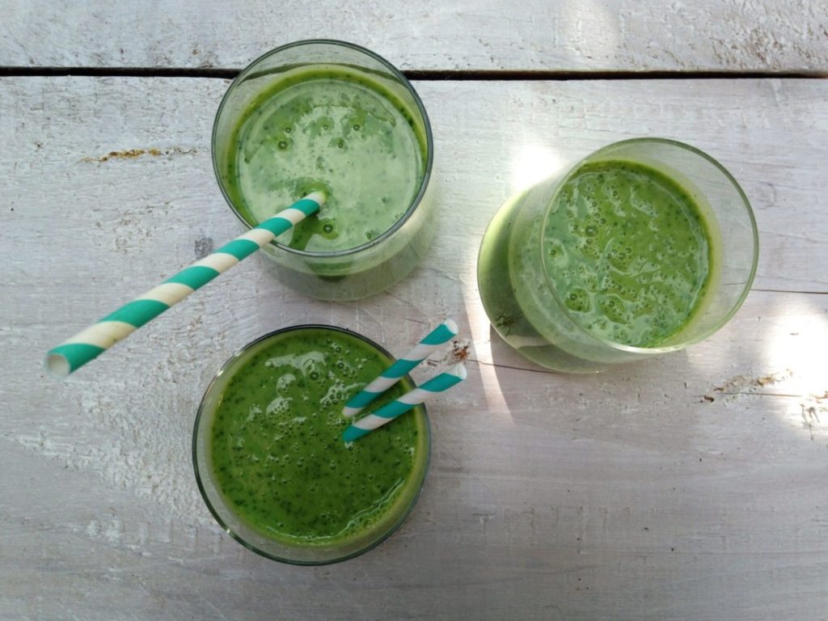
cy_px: 310
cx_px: 414
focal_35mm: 33
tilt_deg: -87.8
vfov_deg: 42.9
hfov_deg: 55.4
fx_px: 789
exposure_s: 1/398
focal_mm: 4.12
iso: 50
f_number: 2.4
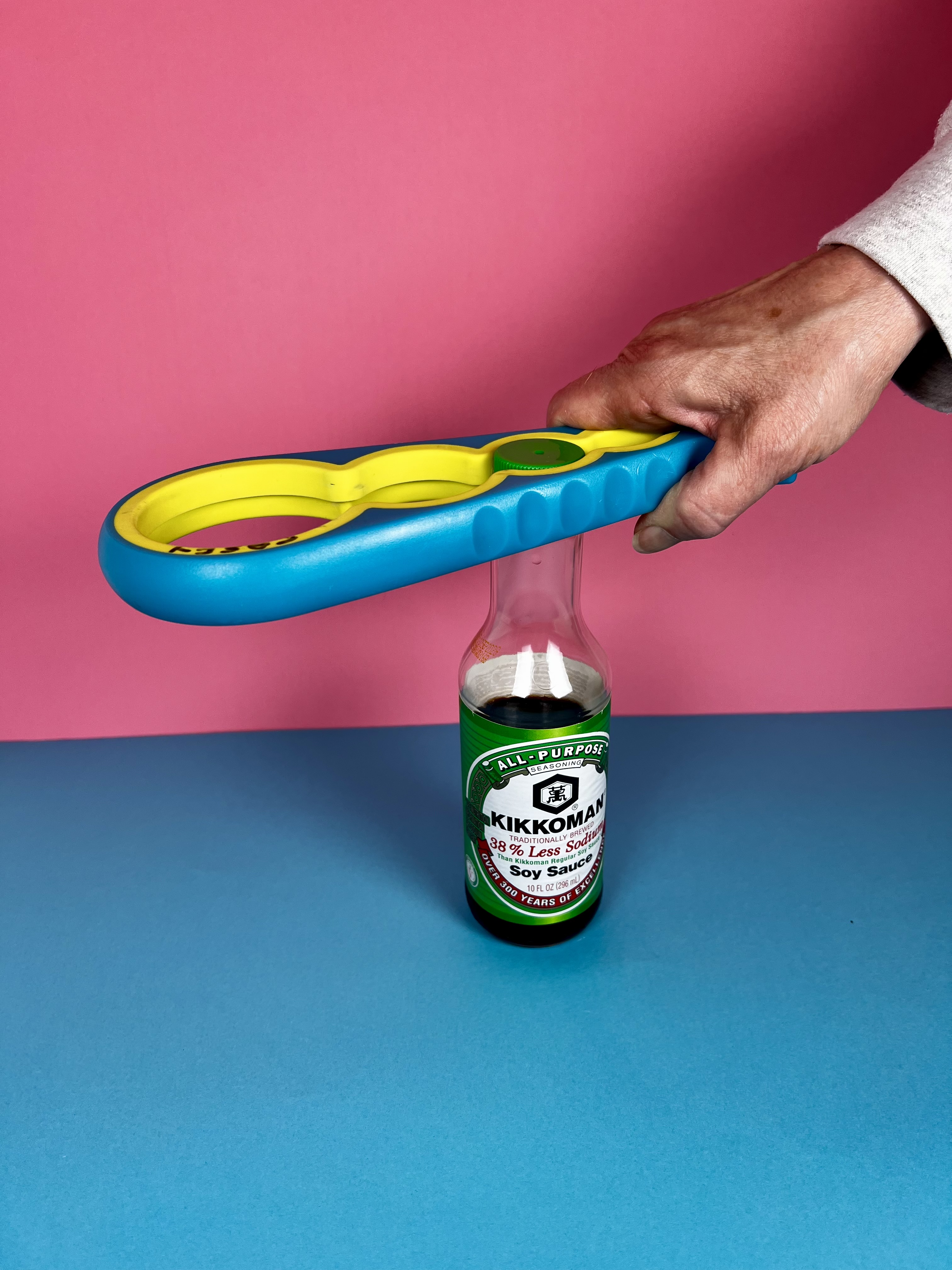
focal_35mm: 26
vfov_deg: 67.3
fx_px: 953
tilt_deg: -21.9
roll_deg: -0.4
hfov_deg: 53.1
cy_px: 635
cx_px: 476
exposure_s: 1/120
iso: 40
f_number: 1.5
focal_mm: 5.7
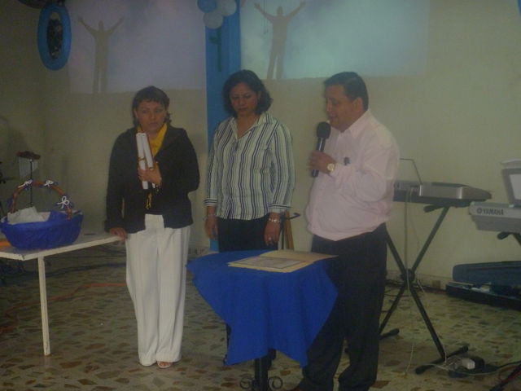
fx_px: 873
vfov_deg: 25.2
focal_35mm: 58
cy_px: 196
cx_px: 260
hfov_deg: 33.2
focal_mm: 10.3
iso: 400
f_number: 3.9
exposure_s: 1/40
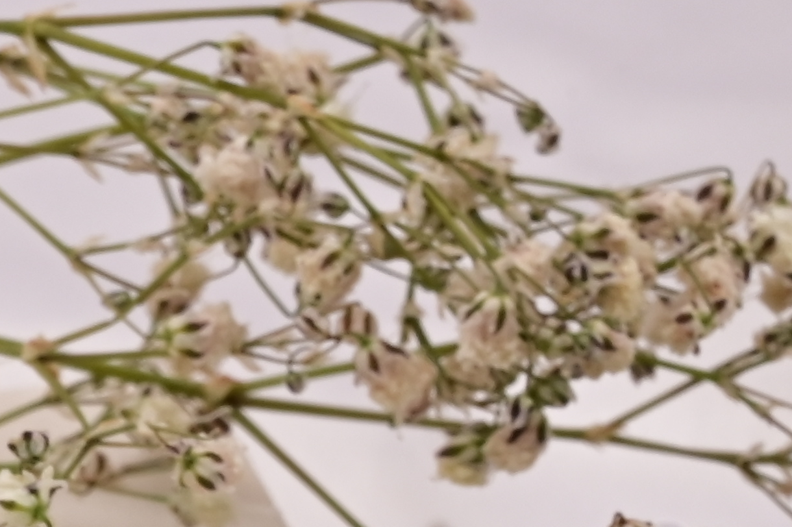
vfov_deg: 3.9
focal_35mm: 347
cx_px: -293
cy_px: 1175
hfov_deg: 5.9
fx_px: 7630
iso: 640
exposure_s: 1/60
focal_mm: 70
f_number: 22
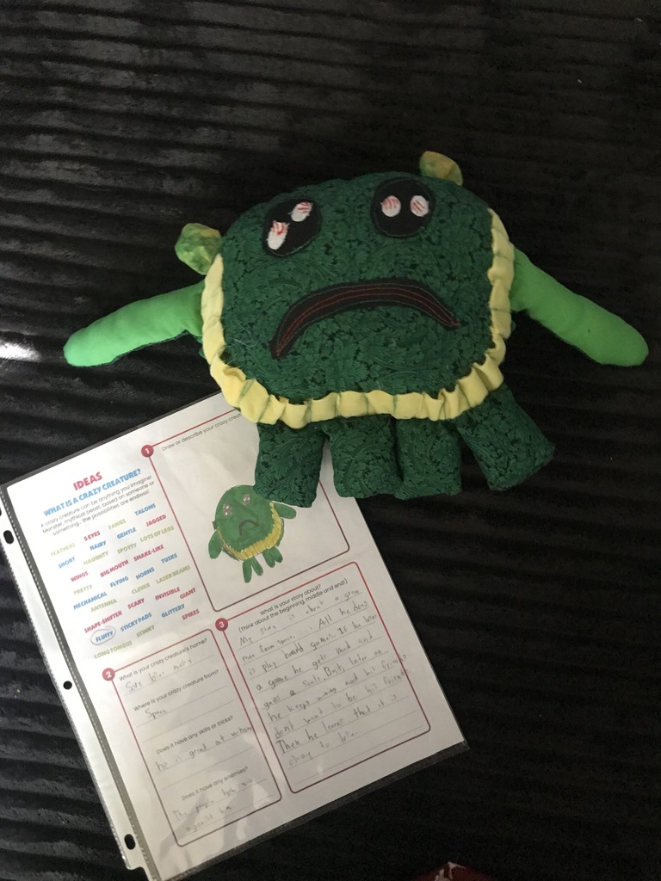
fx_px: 713
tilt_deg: -84.0
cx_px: 330
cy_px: 440
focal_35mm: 28
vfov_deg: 63.4
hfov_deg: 49.7
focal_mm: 3.99
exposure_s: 1/6
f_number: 1.8
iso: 100
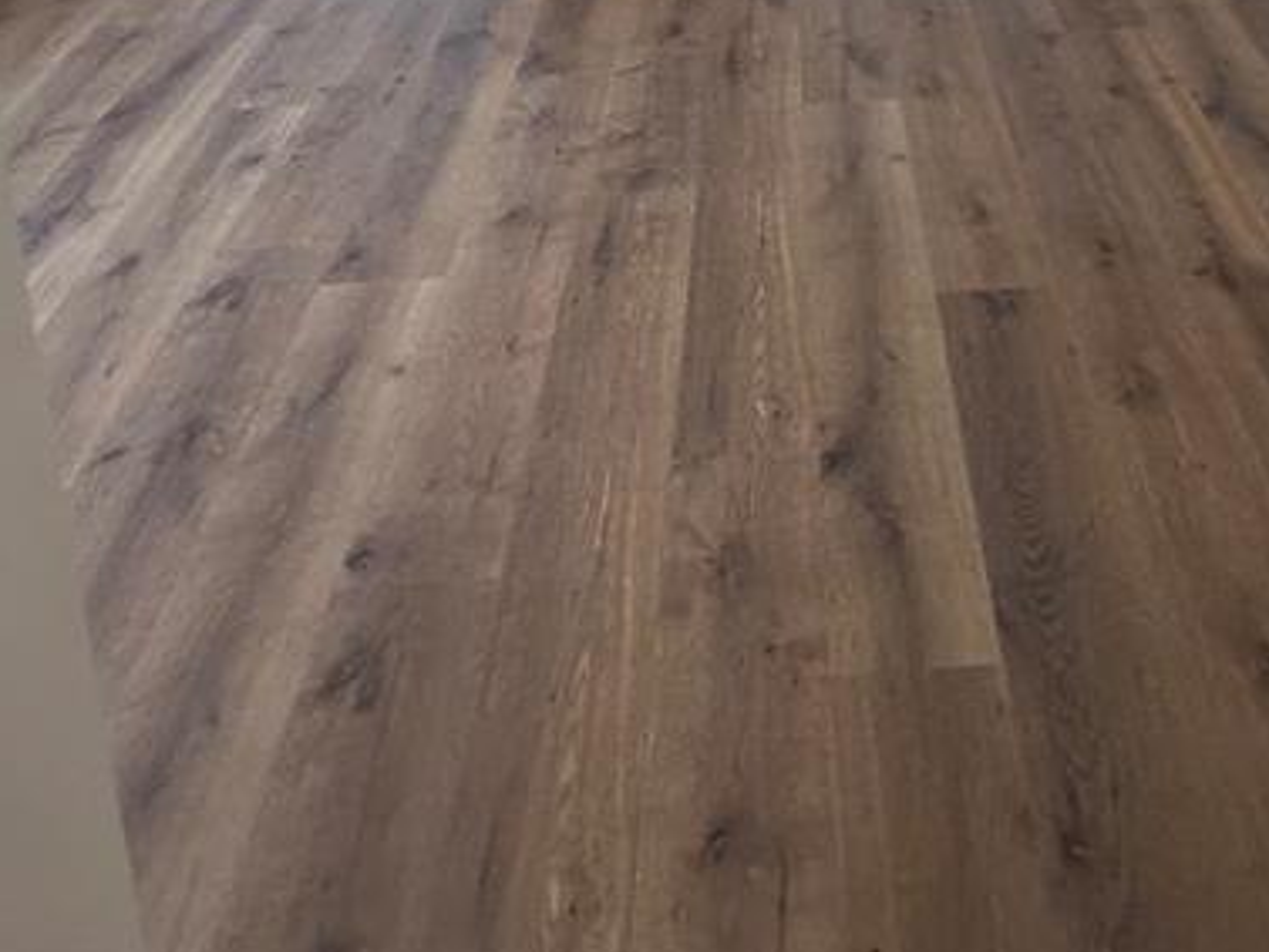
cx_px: 905
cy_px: -316
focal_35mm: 38
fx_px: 1393
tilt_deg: -12.1
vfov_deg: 29.5
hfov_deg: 47.6
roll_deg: +0.0
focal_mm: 2.22
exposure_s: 1/99
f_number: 2.2
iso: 160
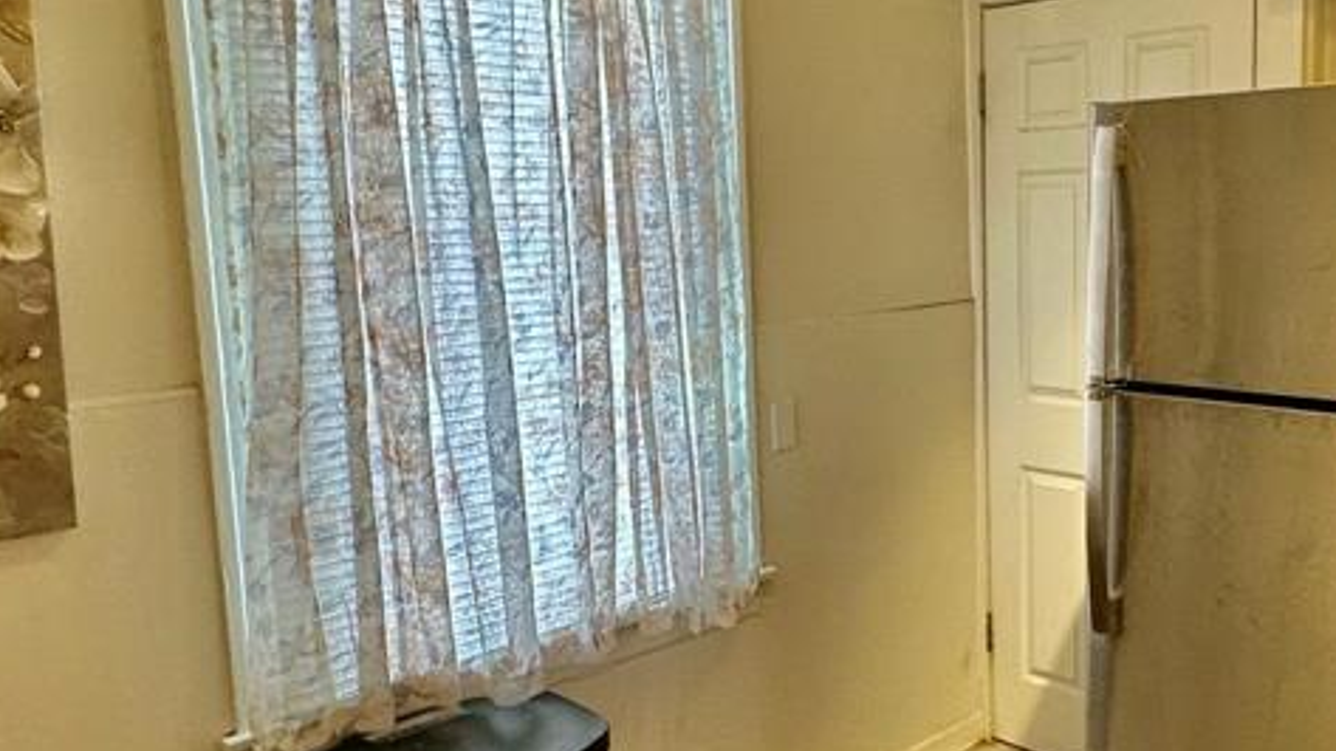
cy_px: 359
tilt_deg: -5.9
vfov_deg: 35.6
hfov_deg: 57.7
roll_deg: -0.2
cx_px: 924
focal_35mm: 33
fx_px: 1169
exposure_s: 1/120
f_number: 2.2
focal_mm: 2.22
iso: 125
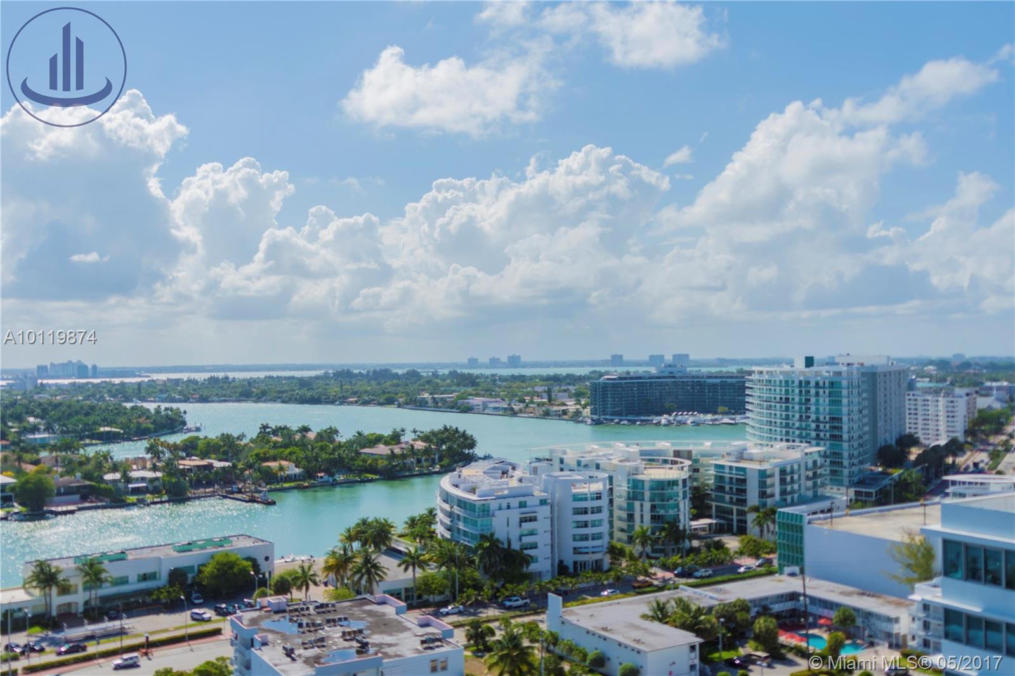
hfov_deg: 53.1
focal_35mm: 36
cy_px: 338
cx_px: 508
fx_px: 1015
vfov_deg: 36.9
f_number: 4.5
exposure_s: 1/2000
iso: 200
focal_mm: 24
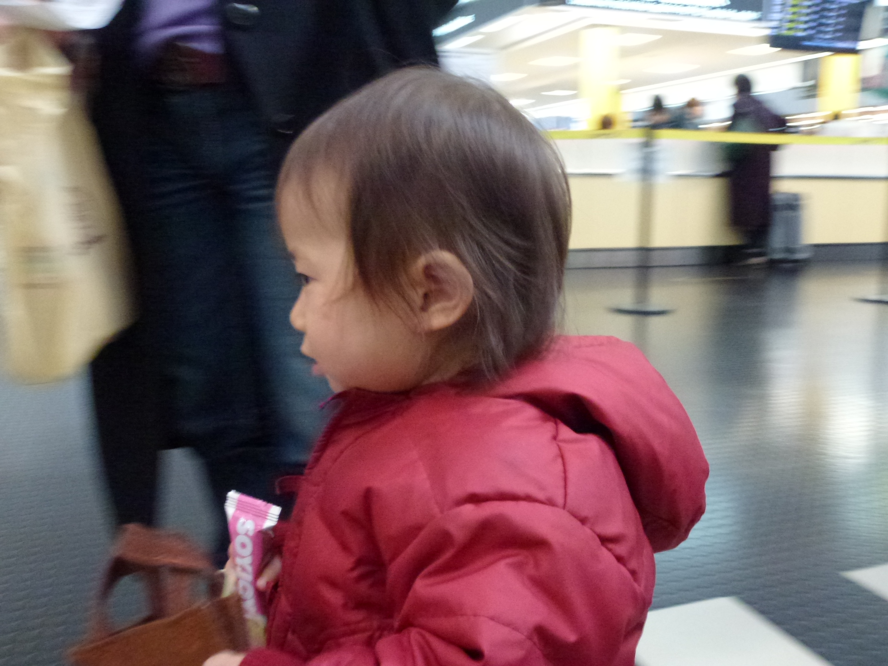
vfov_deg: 46.8
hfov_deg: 60.0
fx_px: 770
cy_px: 333
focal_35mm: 30
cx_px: 444
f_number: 3.5
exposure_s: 1/50
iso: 800
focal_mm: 5.4
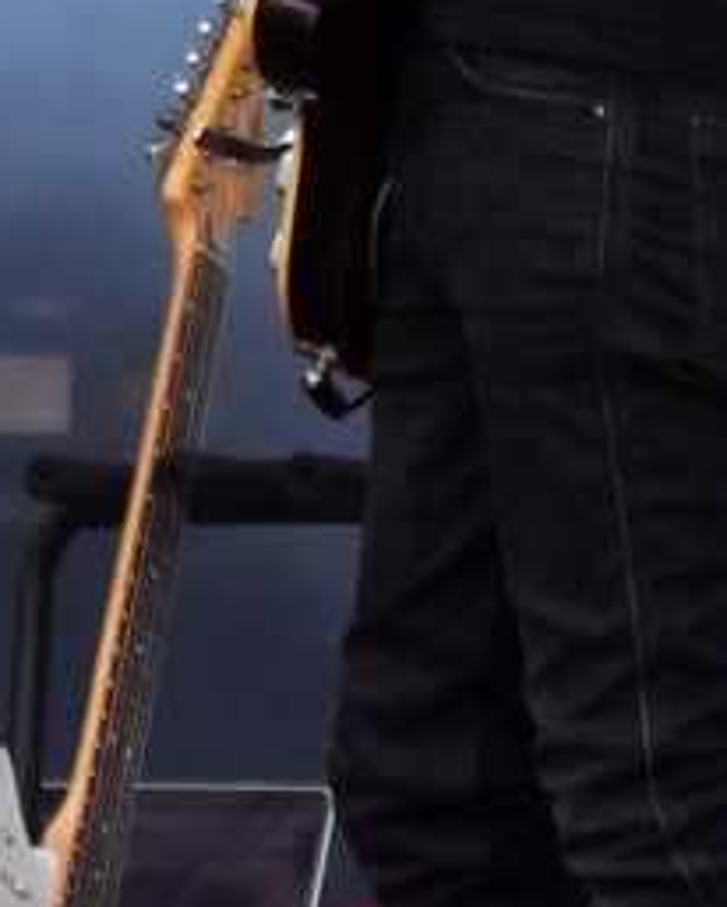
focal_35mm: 1150
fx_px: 30898
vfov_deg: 1.7
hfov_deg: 1.3
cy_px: -325
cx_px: 1366
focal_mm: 175
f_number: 2.8
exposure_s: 1/8000
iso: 1250
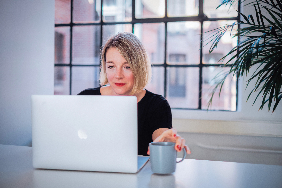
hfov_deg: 37.5
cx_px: 141
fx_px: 415
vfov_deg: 25.5
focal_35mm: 53
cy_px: 94
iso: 200
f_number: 1.4
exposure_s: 1/480
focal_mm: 35
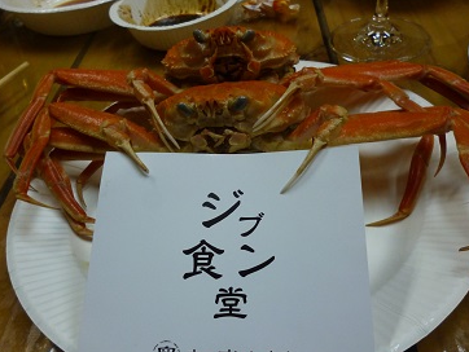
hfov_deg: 53.9
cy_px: 185
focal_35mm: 34
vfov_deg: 41.8
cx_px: 229
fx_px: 461
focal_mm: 5
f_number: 3.1
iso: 250
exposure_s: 1/60
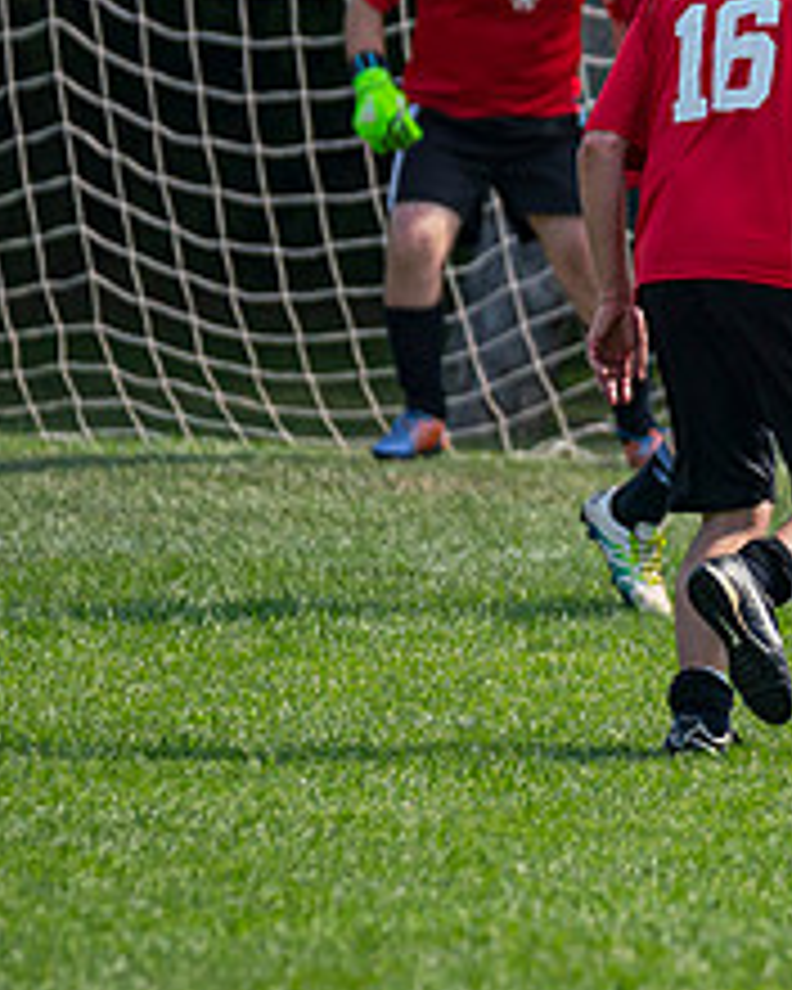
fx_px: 21741
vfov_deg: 2.6
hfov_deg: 2.1
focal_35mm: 742
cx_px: 1260
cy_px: 241
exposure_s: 1/3200
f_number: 3.2
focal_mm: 200
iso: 400
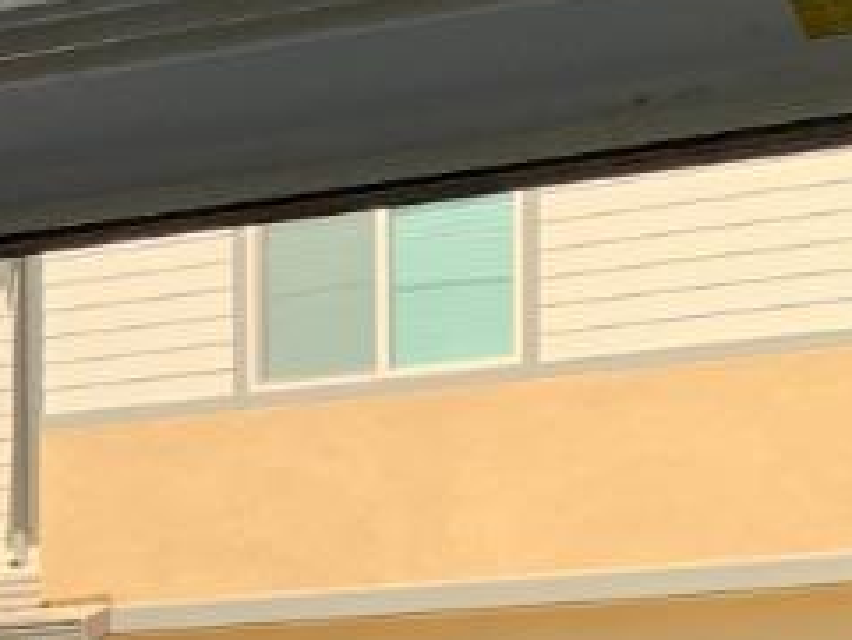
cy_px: 1268
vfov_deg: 8.7
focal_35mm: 162
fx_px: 3989
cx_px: -1206
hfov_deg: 10.5
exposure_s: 1/683
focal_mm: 4.25
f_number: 1.8
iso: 25
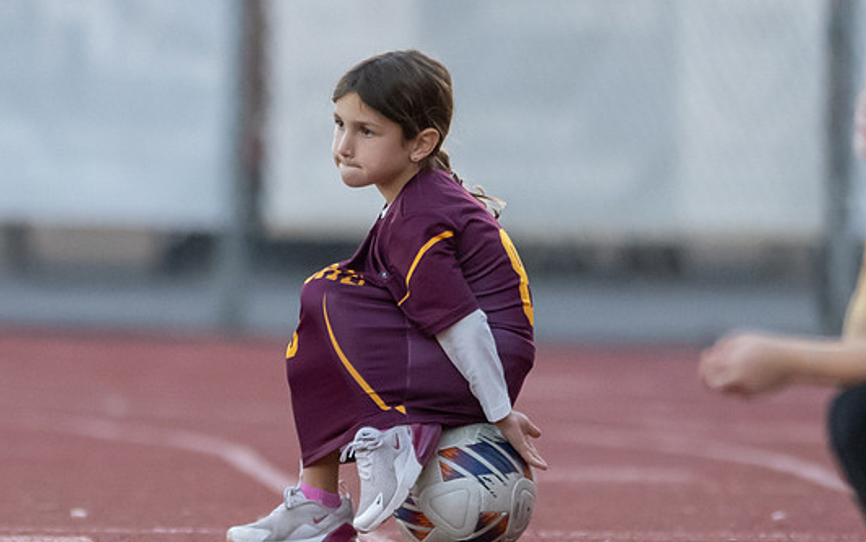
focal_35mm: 1157
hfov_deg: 1.8
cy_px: 336
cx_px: 306
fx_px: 27318
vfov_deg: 1.1
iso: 2500
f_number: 2.8
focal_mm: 300
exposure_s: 1/1600
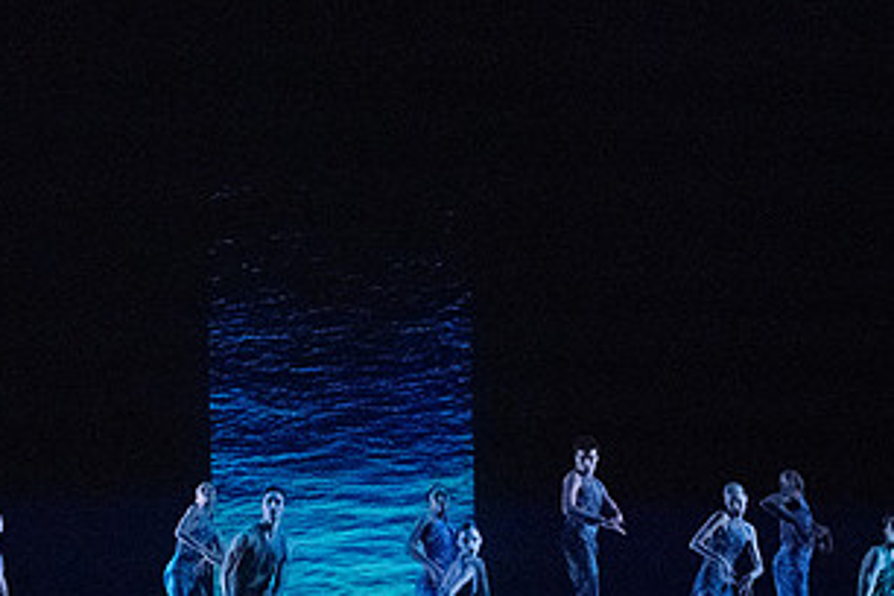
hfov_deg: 7.9
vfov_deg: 5.3
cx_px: 295
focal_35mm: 260
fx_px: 6456
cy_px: 326
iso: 25600
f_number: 5.6
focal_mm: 137
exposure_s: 1/400
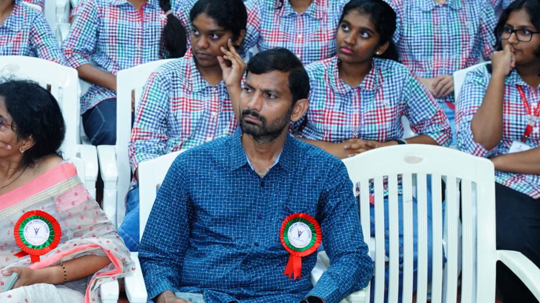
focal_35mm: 135
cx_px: -15
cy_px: 173
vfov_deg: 9.0
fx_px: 1933
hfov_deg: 15.6
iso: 1600
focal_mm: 45.7
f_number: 4
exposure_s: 1/40
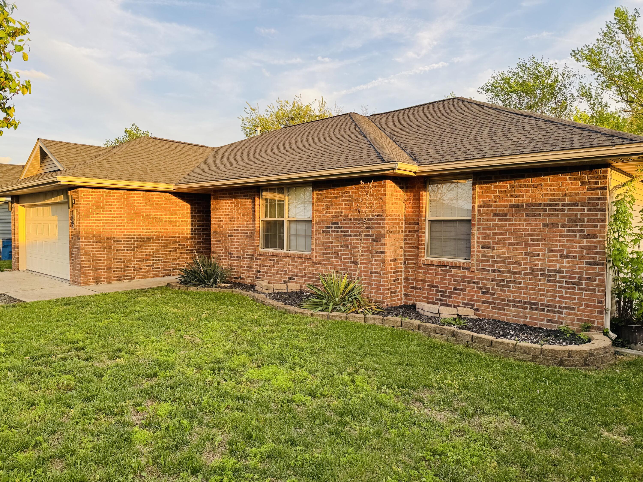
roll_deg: -0.6
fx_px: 446
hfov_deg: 71.6
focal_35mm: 24
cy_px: 241
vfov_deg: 56.8
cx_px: 322
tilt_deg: -2.6
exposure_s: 1/491
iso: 80
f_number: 1.78
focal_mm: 6.76
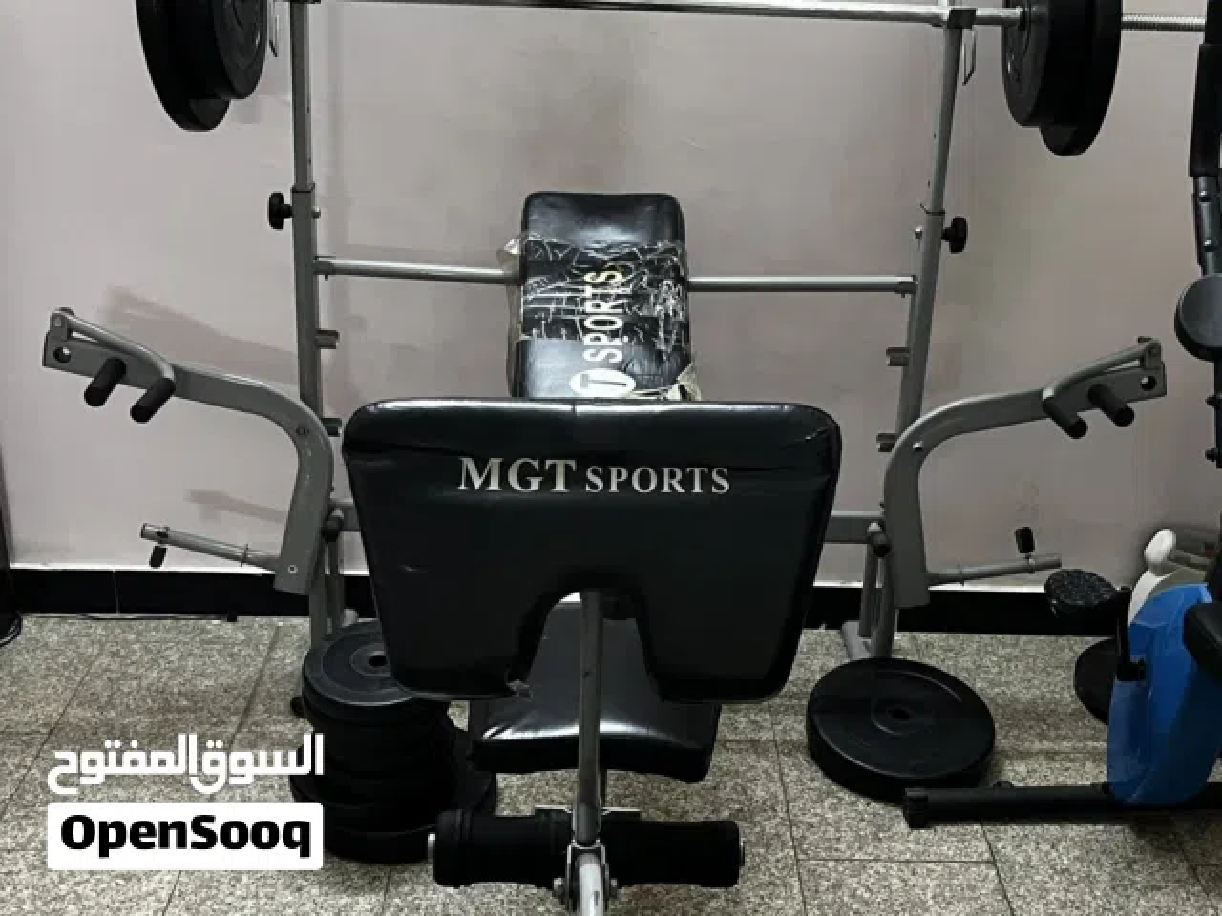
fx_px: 918
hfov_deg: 67.3
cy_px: 458
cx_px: 611
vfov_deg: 53.1
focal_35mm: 26
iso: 640
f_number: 1.6
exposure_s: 1/40
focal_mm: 5.1
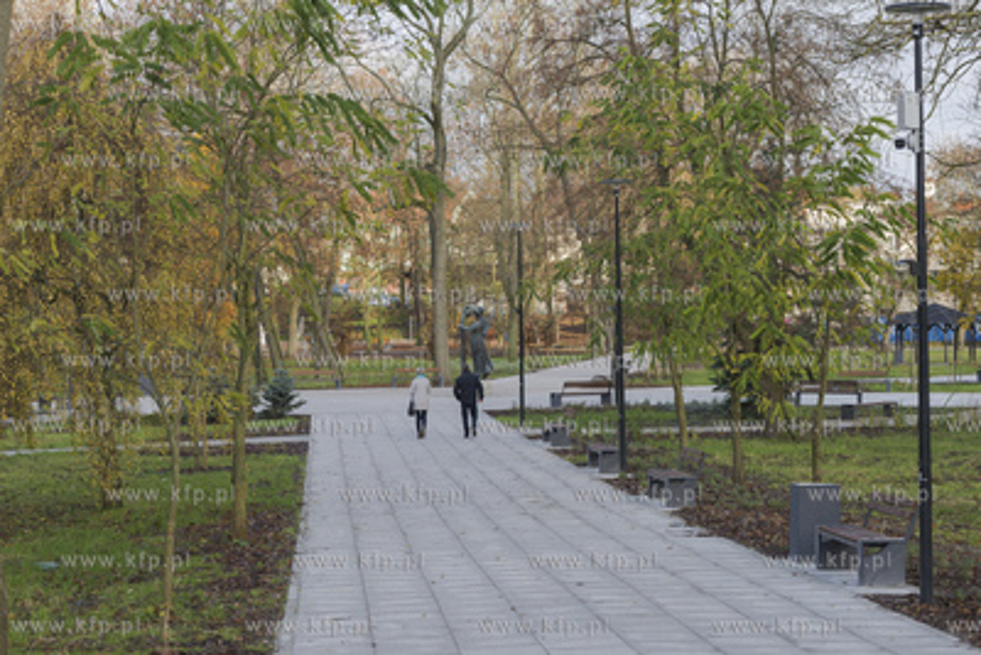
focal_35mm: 85
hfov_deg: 23.9
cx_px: 490
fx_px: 2317
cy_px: 328
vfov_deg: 16.1
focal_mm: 85
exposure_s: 1/1000
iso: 400
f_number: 4
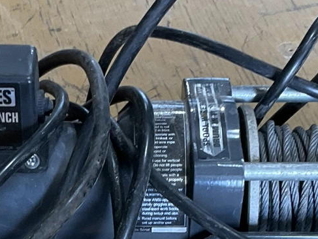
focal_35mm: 119
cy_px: 343
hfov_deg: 16.5
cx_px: 86
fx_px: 1094
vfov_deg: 12.0
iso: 64
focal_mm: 3
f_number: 1.8
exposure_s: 1/78
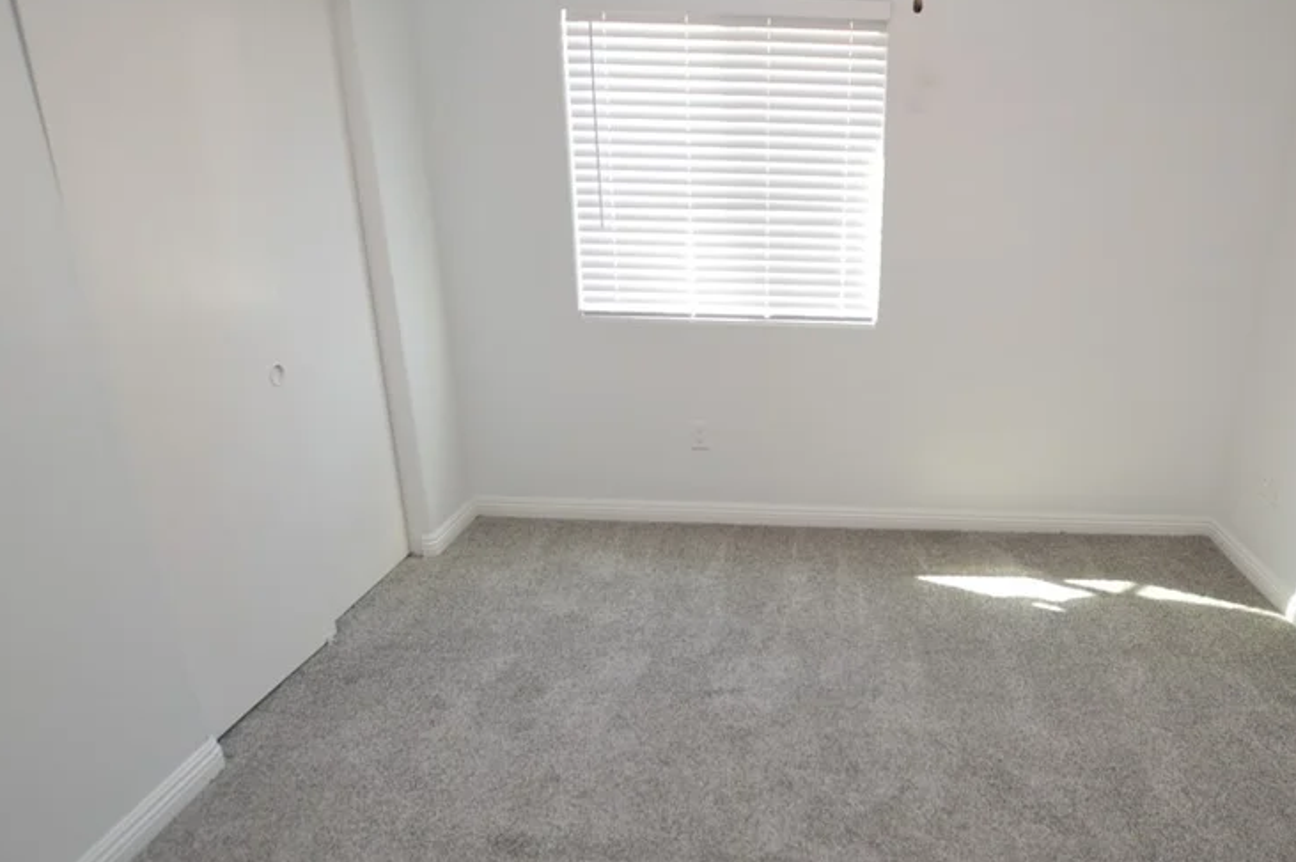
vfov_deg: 59.3
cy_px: 465
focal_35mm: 21
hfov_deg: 79.3
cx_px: 833
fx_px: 755
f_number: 4
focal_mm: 10
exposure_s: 1/60
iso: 400
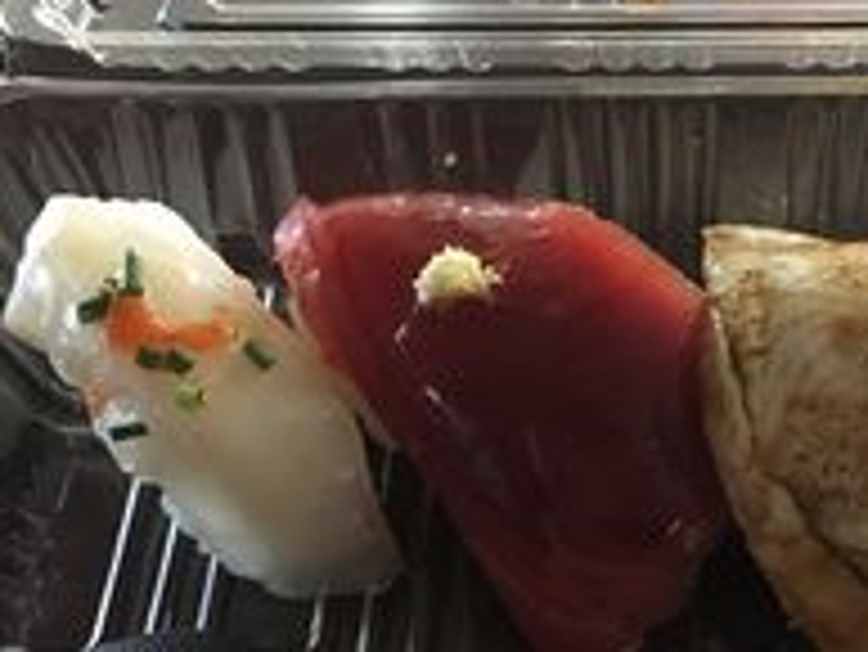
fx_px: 1355
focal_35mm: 54
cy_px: 468
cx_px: 661
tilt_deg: -55.0
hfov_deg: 34.7
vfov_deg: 26.8
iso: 320
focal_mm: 4.15
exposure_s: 1/15
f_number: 2.2
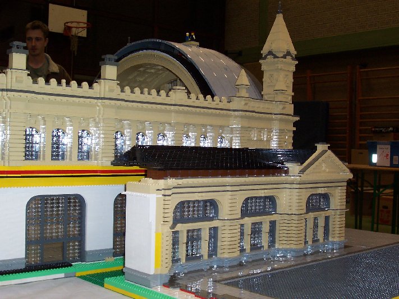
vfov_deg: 31.5
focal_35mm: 46
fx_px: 530
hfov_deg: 41.2
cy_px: 150
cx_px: 200
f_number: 3
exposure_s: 1/60
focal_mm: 7
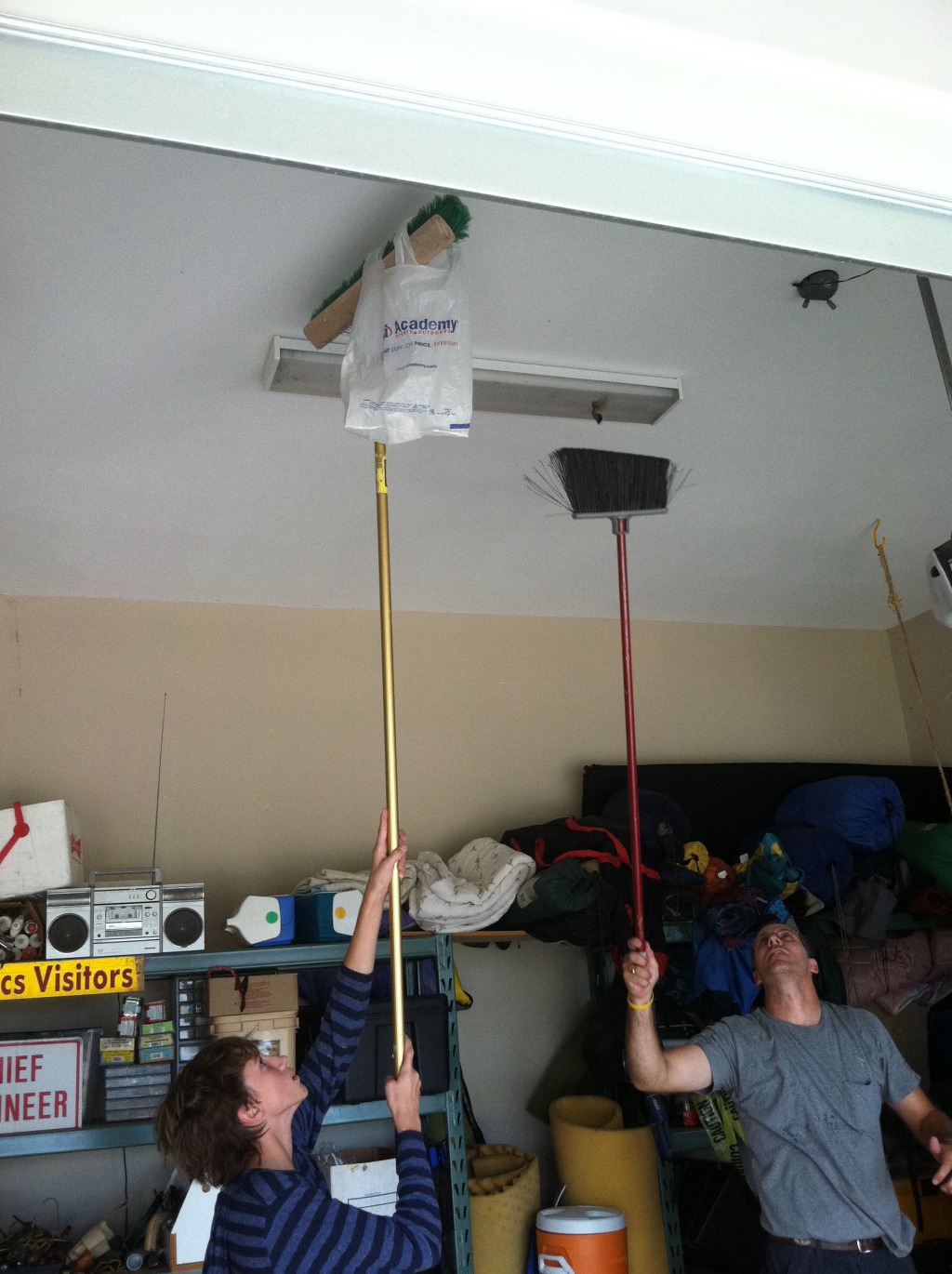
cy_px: 637
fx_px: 1286
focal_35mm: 35
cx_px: 476
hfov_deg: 40.6
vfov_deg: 52.7
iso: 125
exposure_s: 1/120
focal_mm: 3.85
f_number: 2.8
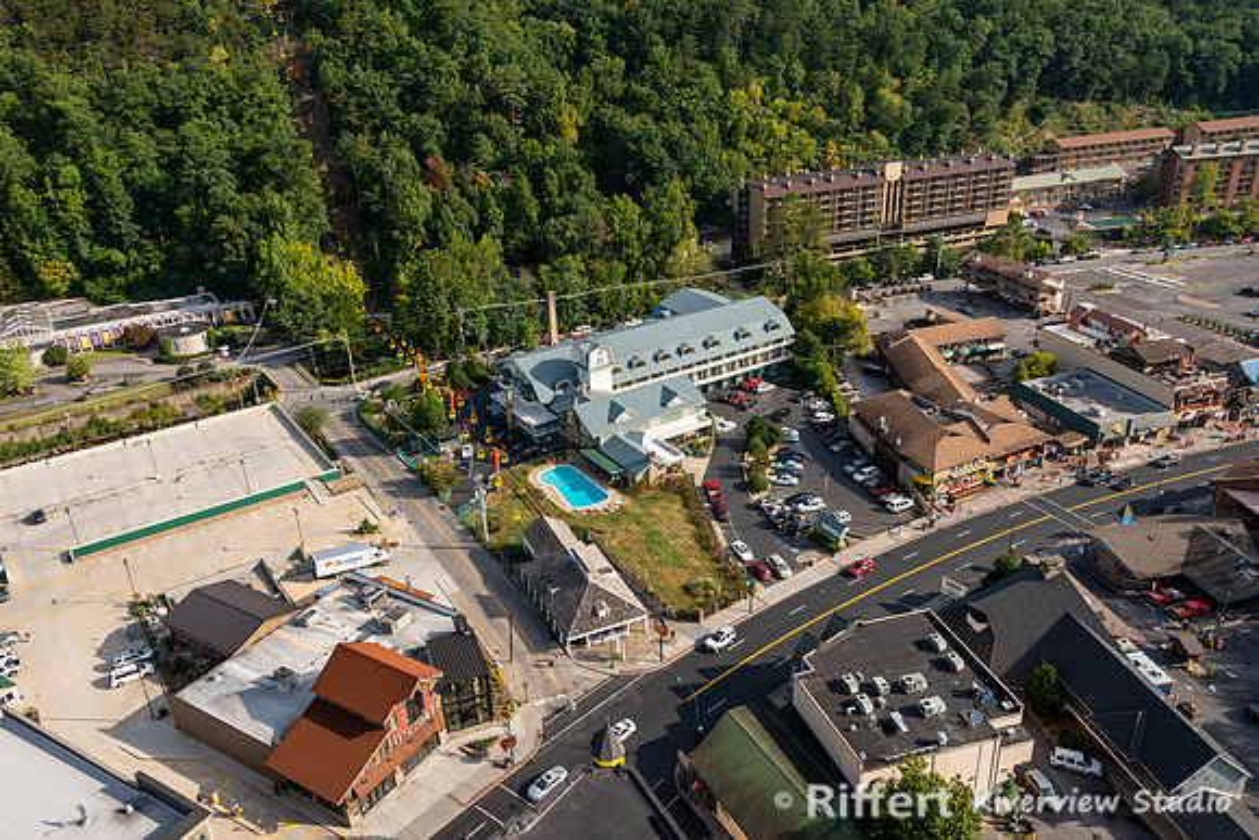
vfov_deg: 46.4
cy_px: 420
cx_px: 630
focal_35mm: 28
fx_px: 979
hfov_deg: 65.5
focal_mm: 28
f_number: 8
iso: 100
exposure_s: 1/160
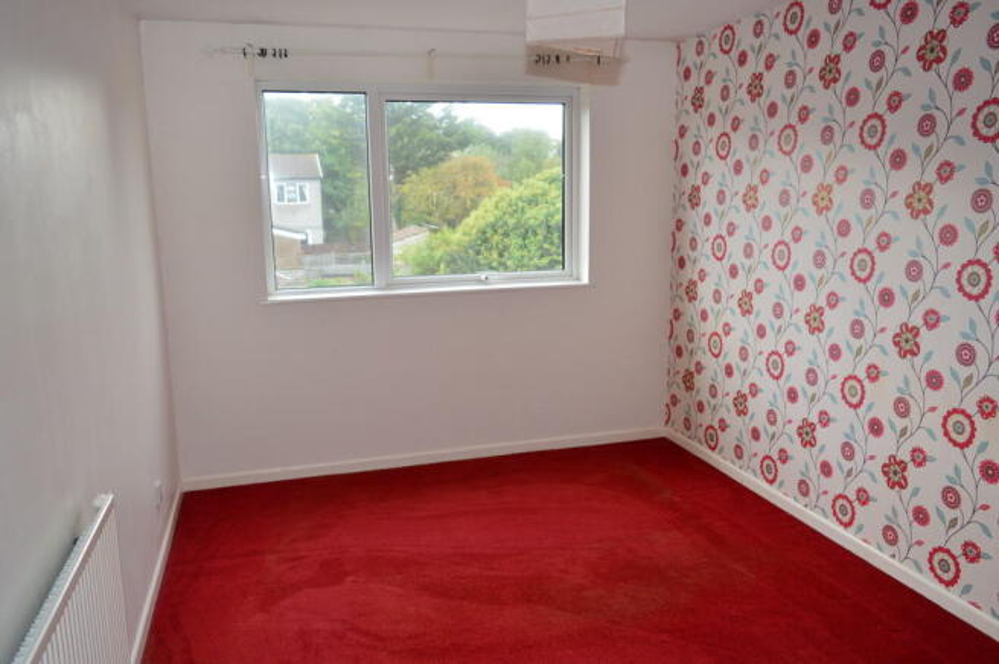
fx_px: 748
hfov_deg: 67.4
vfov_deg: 47.8
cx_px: 500
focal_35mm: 27
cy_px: 332
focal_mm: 18
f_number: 5
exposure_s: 1/100
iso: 160
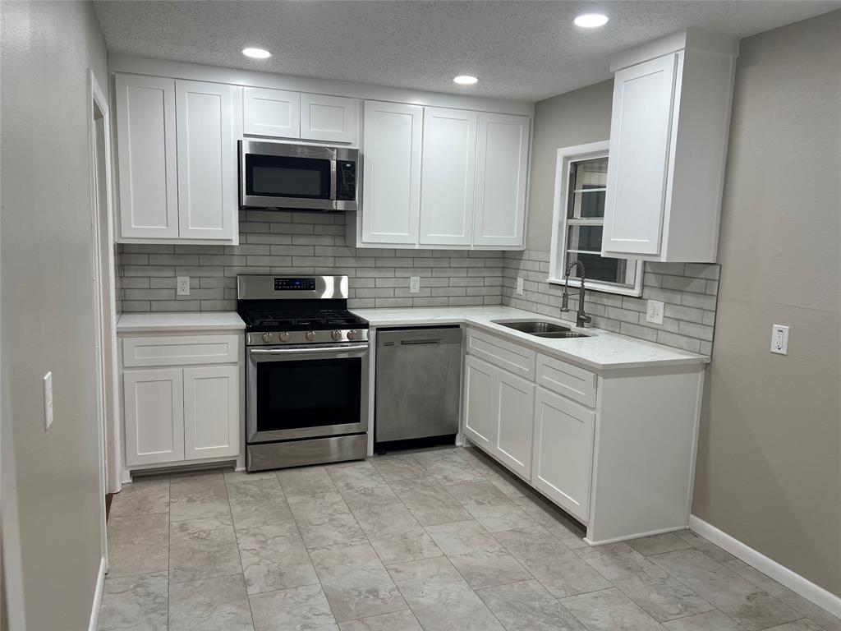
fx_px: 632
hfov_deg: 67.3
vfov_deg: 53.1
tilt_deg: -8.0
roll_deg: -1.7
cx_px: 420
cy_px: 316
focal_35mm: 26
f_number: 1.5
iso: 50
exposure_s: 1/120
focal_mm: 5.7
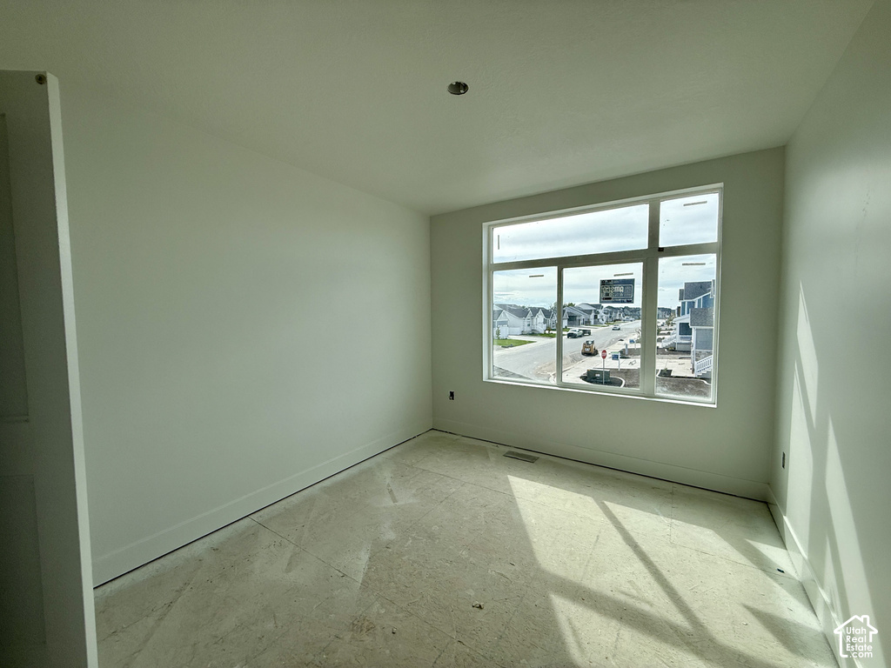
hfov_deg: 102.1
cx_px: 446
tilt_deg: -2.1
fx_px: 360
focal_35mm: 14
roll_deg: +0.5
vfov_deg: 85.7
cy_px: 334
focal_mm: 2.22
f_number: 2.2
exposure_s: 1/1235
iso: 64
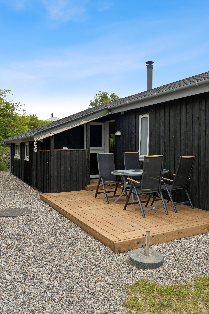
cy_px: 157
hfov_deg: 45.0
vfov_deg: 63.7
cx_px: 104
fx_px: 253
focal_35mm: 29
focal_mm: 29
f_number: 4
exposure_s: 1/1250
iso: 200
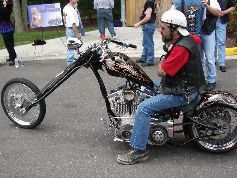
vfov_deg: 36.8
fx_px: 267
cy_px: 93
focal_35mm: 39
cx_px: 108
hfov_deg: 47.8
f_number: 2.6
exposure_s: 1/800
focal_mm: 5.8
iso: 200
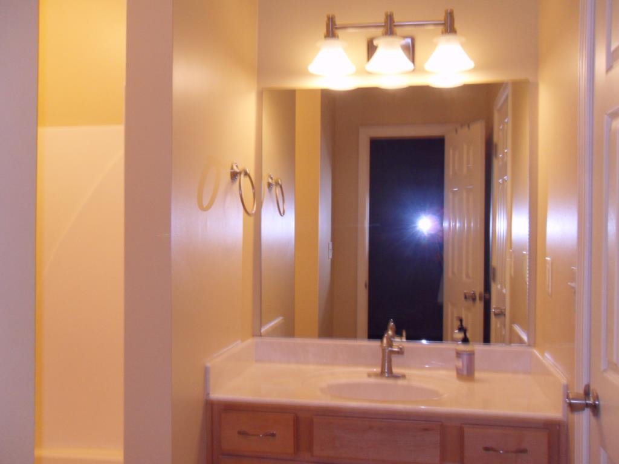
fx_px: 626
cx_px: 310
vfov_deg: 40.7
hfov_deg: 52.6
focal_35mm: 35
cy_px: 232
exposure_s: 1/45
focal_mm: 6.3
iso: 240
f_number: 3.5
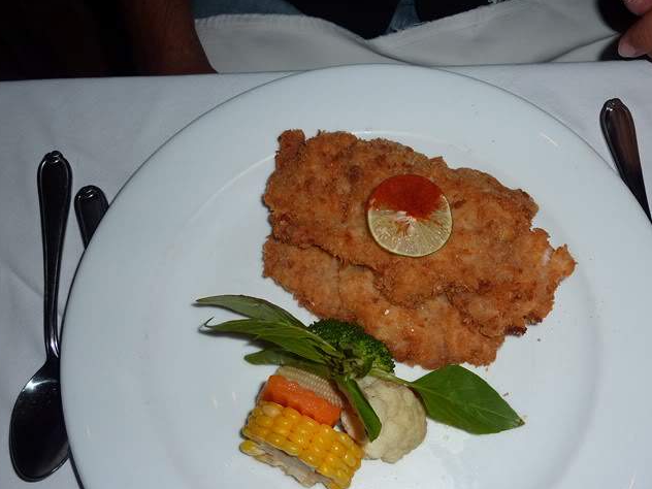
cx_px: 397
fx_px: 716
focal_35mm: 38
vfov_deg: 37.5
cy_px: 305
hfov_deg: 48.6
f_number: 3.4
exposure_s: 1/125
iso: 100
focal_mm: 5
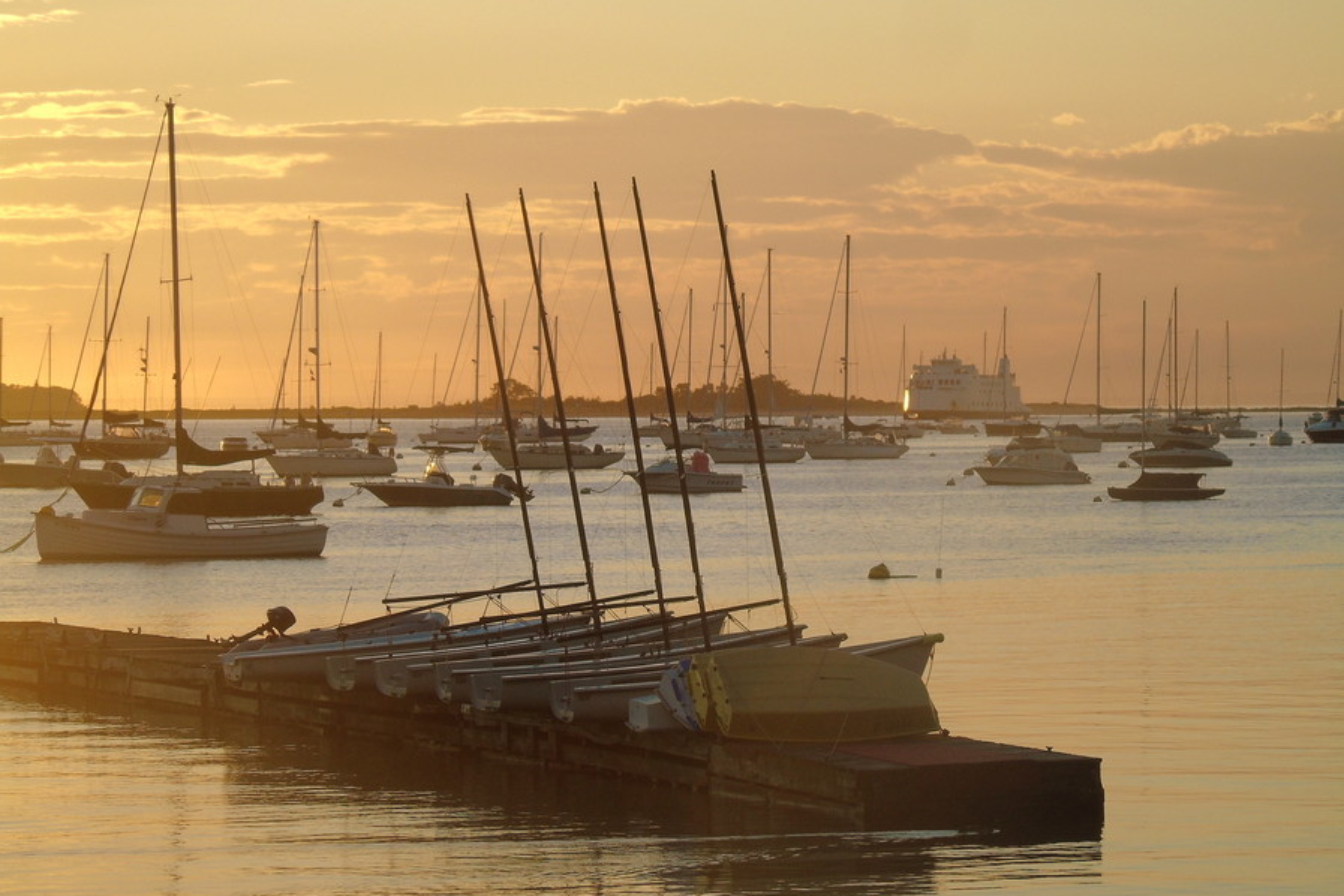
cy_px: 413
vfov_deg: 7.1
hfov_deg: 10.6
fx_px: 7242
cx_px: 673
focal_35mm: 194
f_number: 5
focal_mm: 33
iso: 80
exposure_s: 1/320
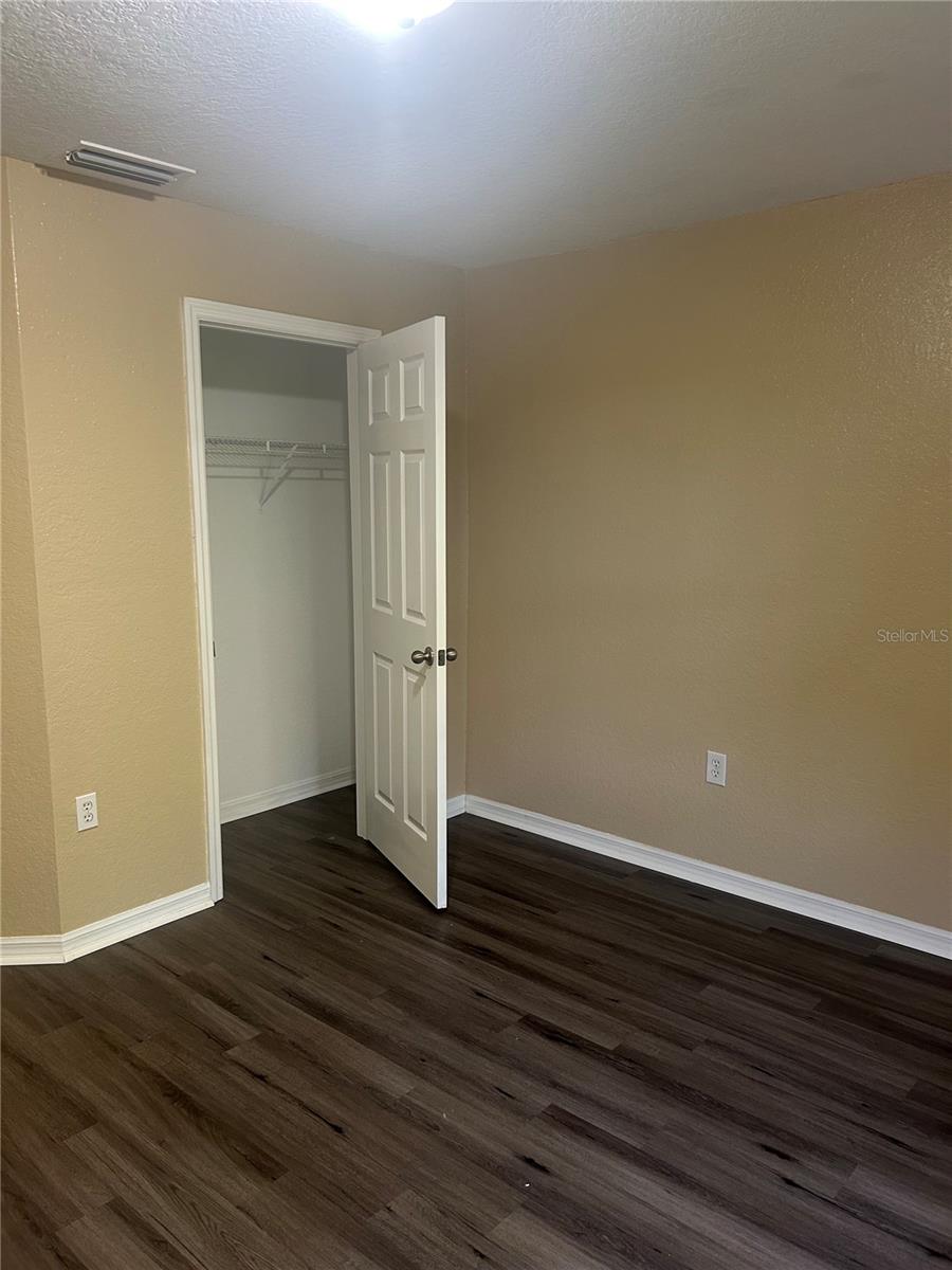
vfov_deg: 67.3
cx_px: 476
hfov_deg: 53.1
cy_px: 635
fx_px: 953
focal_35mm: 26
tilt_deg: -9.7
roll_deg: +0.2
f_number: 1.5
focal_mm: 5.7
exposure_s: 1/60
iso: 160
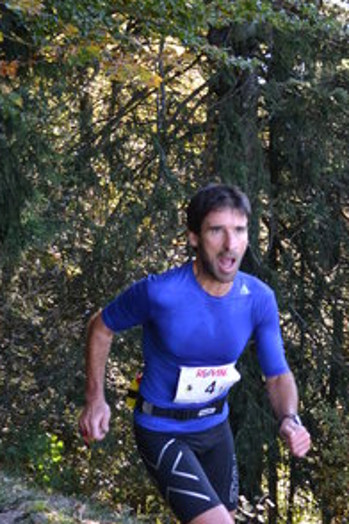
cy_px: 323
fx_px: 1003
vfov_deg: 29.1
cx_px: 223
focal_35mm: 69
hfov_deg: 19.7
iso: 1250
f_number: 3.5
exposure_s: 1/500
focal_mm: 18
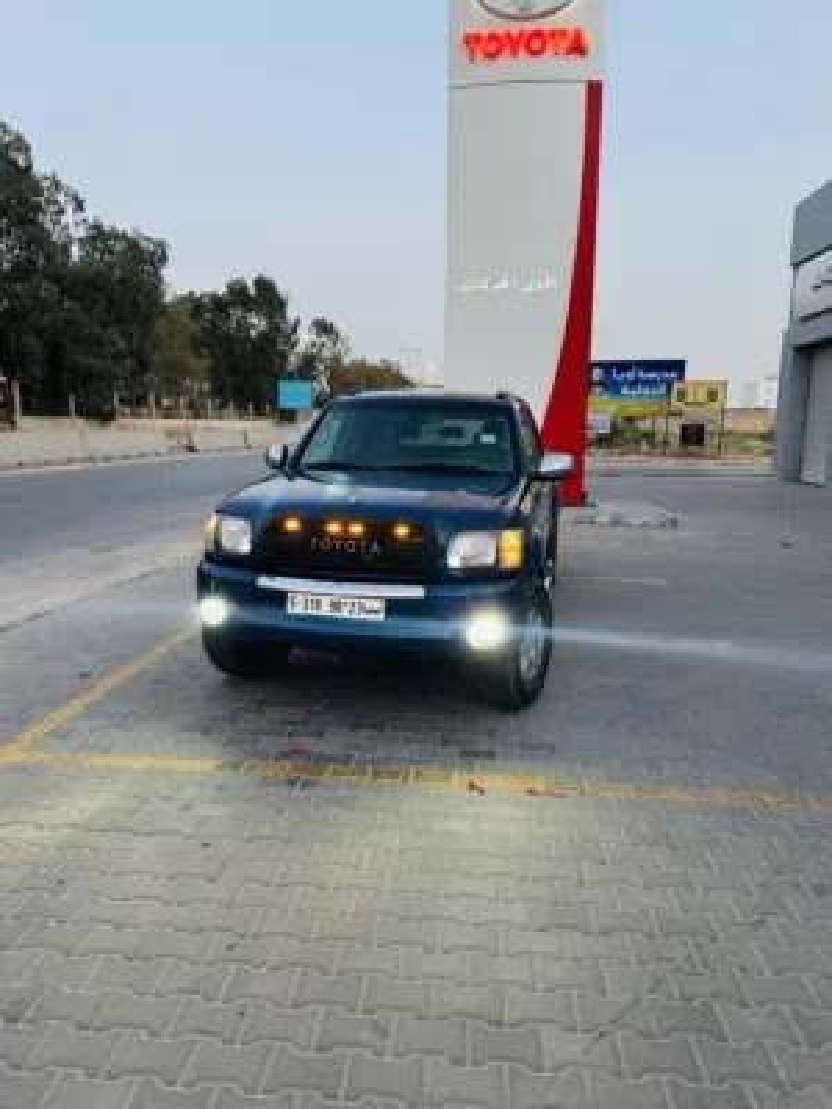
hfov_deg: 56.8
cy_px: 554
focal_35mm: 24
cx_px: 416
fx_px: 769
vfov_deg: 71.6
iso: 250
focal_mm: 6.86
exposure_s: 1/80
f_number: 1.78
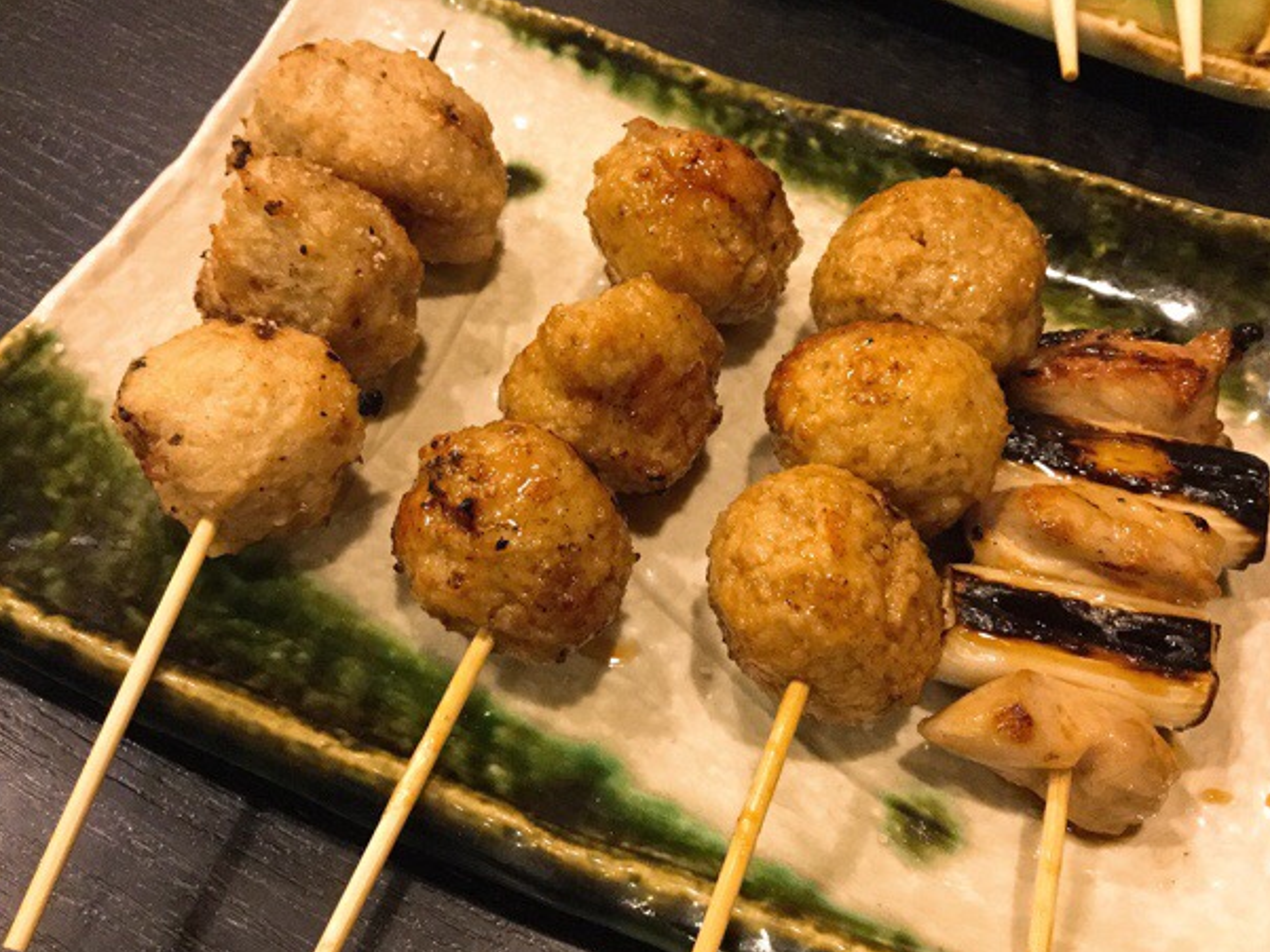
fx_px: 1211
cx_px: 674
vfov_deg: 43.0
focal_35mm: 33
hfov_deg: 55.3
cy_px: 469
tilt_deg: -58.0
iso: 320
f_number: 2.4
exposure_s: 1/15
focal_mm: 3.3
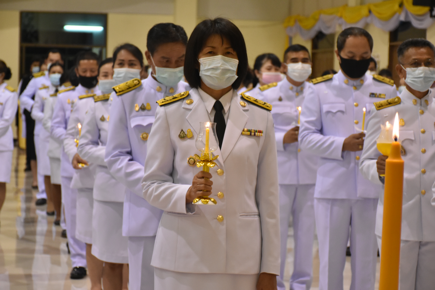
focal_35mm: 99
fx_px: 1196
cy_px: 145
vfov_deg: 13.8
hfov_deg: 20.6
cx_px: 218
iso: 2000
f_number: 5
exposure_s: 1/80
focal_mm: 66
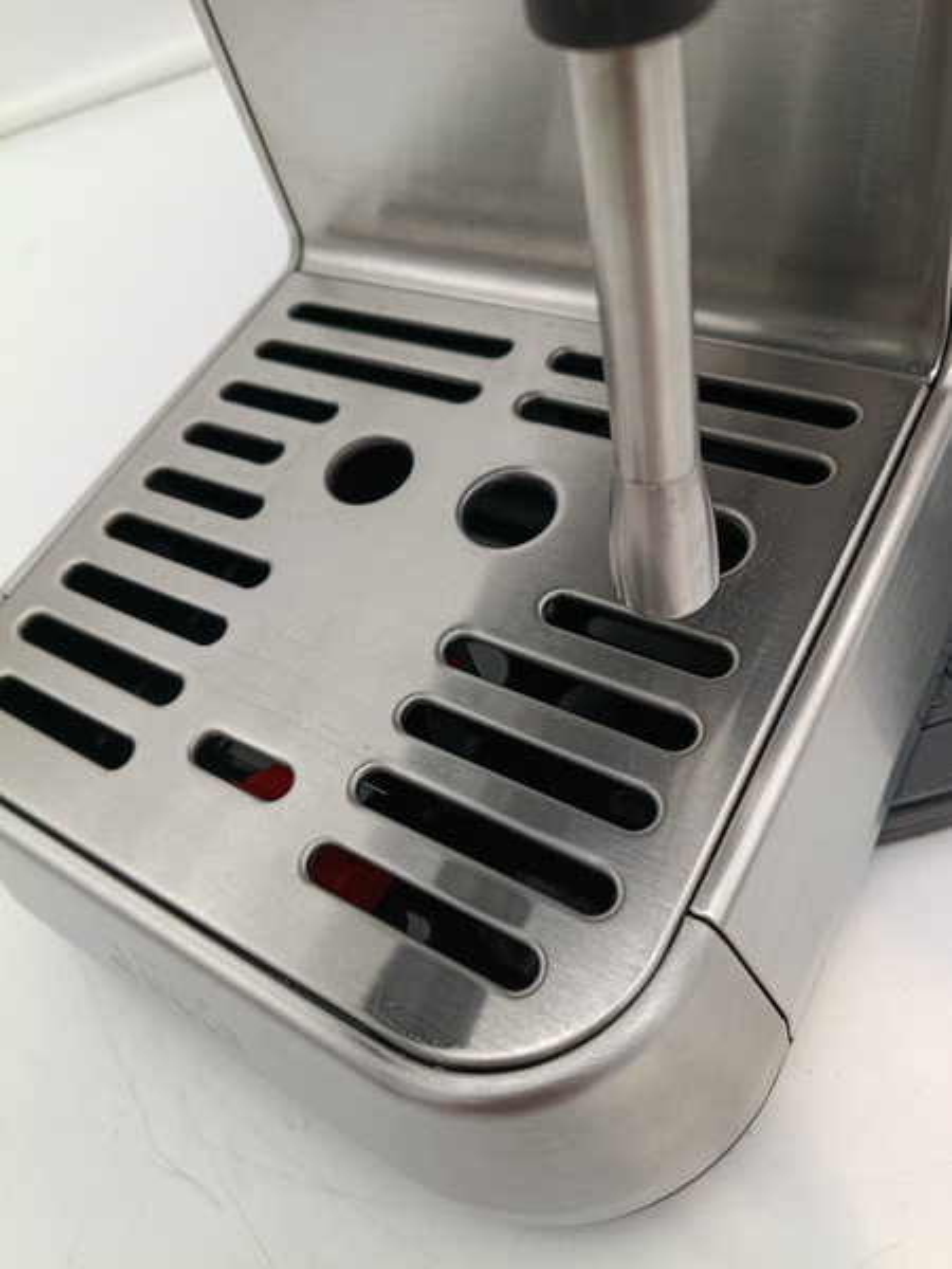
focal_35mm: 26
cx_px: 476
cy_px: 634
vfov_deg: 67.3
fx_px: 953
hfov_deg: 53.1
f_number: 1.8
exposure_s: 1/100
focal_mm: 4.81
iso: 180
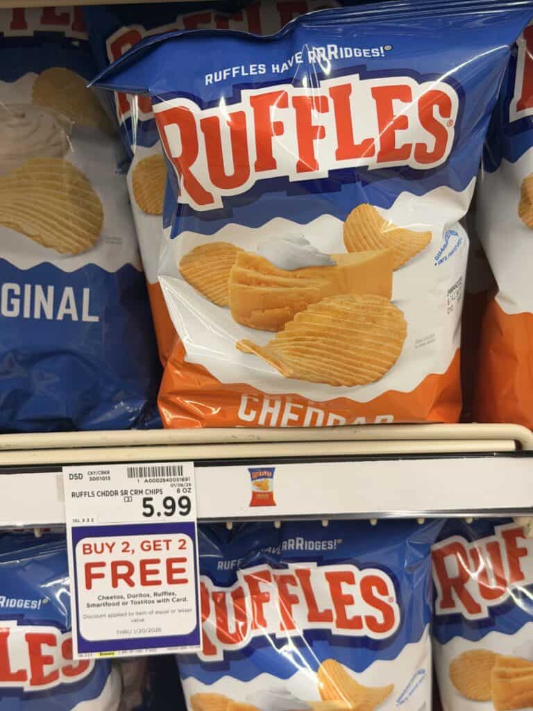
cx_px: 266
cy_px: 356
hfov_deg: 30.3
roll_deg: +2.8
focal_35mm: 48
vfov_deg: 39.7
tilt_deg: -25.9
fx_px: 985
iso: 80
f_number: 1.78
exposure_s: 1/43
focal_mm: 6.76
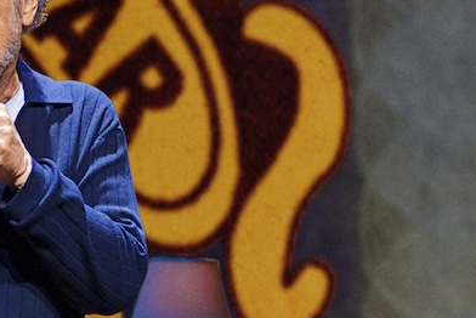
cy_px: 186
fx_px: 5901
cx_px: -110
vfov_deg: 3.1
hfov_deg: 4.6
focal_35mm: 446
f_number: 2.8
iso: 500
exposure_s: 1/200
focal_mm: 70
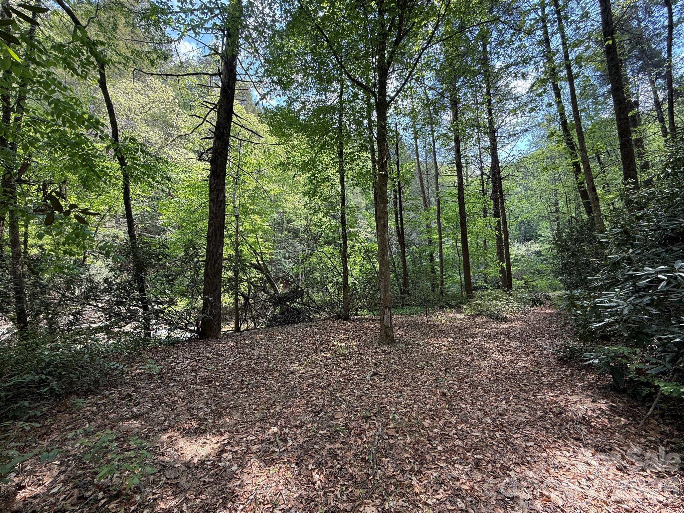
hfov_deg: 102.1
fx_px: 277
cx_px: 342
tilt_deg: +6.0
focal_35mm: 14
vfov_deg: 85.7
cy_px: 256
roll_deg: +1.4
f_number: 2.2
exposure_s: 1/170
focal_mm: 2.22
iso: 50
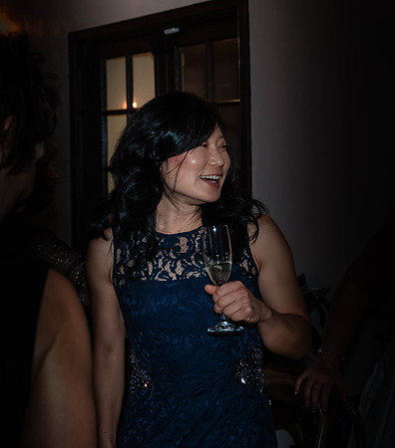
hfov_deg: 20.2
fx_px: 962
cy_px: 162
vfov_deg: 26.2
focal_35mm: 70
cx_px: -185
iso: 1600
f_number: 3.2
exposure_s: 1/125
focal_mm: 24
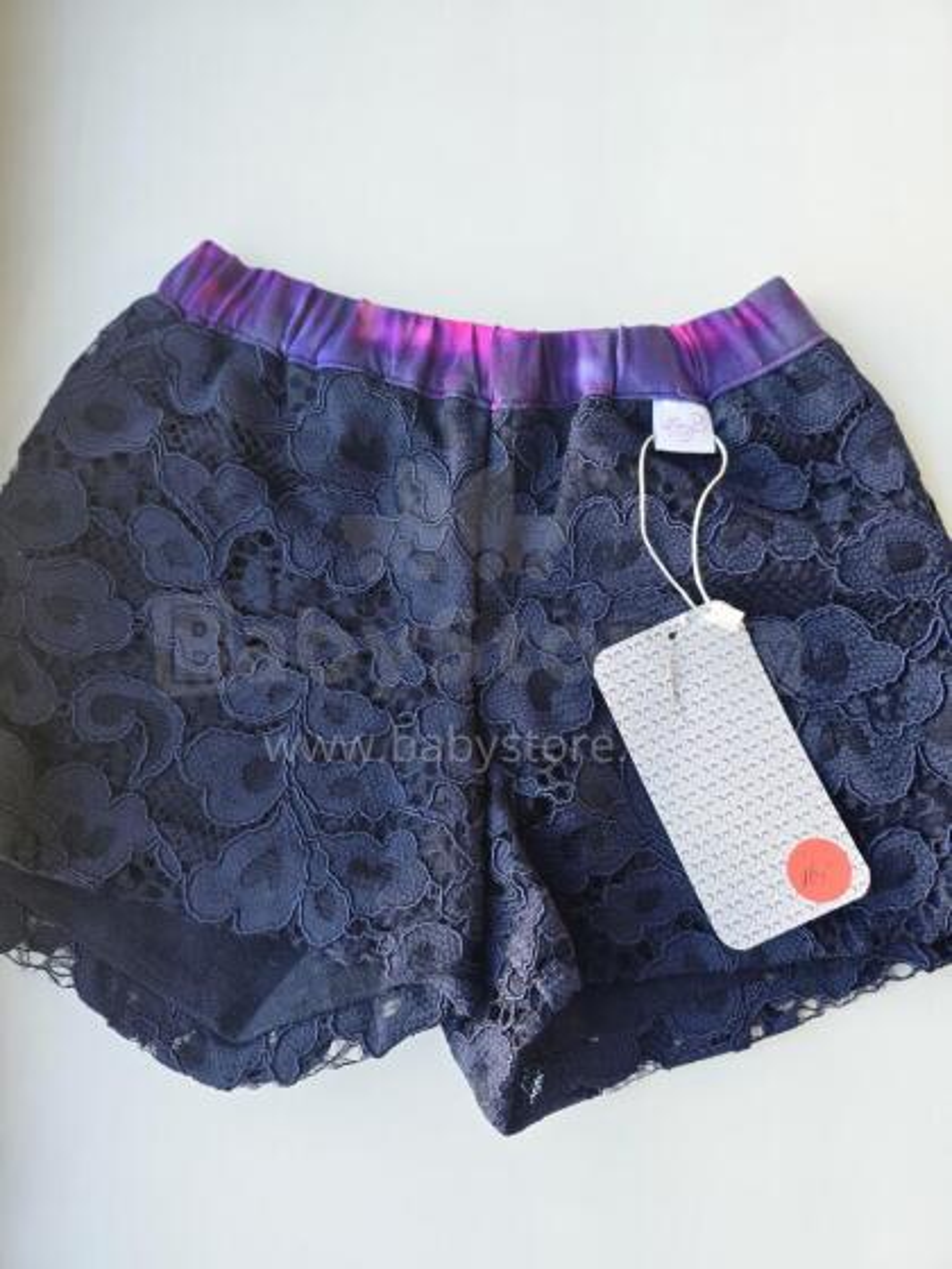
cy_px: 634
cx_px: 476
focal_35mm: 23
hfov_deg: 58.9
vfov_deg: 73.9
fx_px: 843
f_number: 1.7
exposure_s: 1/100
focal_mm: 6.3
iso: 80
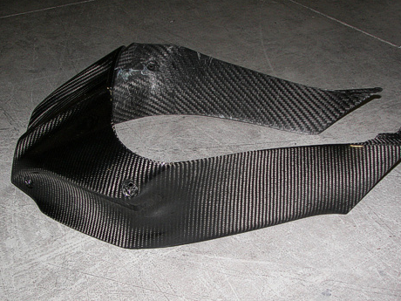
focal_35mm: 50
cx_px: 209
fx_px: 579
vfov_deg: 29.1
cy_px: 147
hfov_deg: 38.2
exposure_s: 1/30
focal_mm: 7.6
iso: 100
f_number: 2.8
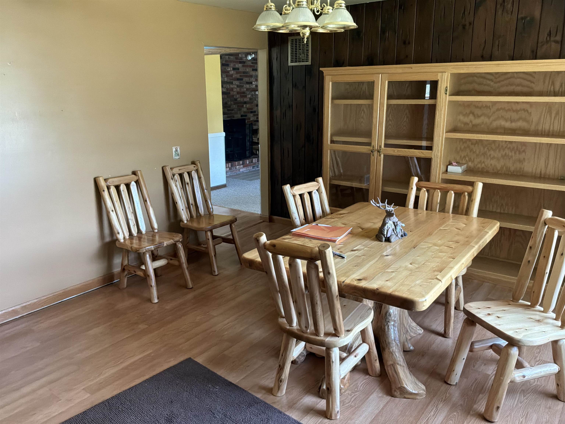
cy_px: 212
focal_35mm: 28
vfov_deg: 49.7
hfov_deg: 63.4
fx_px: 457
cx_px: 282
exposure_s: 1/60
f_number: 1.8
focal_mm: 3
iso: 200
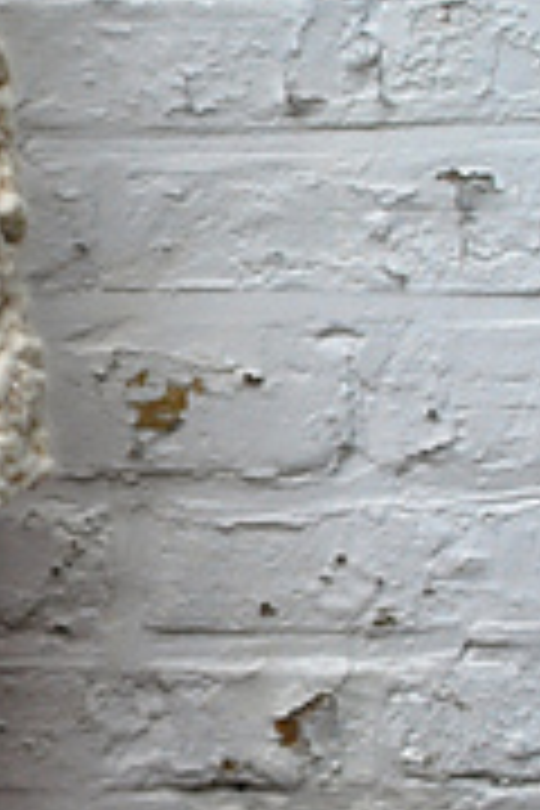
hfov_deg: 9.7
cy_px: 387
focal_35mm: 139
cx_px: -108
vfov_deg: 14.8
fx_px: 3127
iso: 280
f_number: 4.5
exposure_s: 1/30
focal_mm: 26
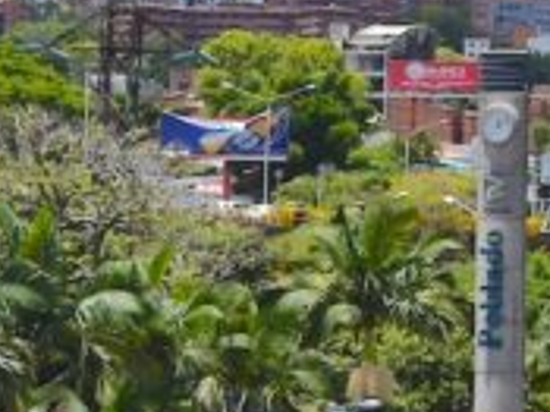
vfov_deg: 7.5
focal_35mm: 198
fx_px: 3144
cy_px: -13
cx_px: 1219
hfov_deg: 9.2
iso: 400
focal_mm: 30
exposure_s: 1/400
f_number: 11
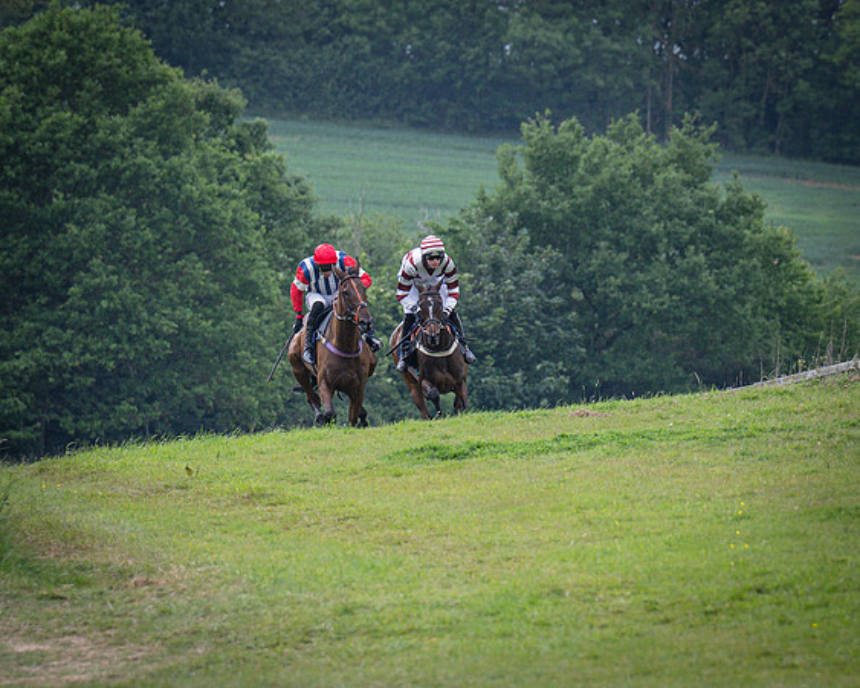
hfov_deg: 3.4
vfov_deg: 2.7
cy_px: 370
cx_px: 457
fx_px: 14474
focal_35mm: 569
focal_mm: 200
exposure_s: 1/1600
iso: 400
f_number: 4.5
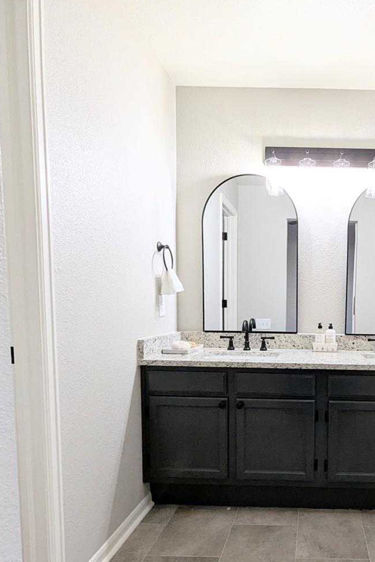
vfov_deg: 77.9
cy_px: 329
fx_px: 344
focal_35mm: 22
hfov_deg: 52.6
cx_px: 312
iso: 88
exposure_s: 1/120
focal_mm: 1.95
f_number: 2.2
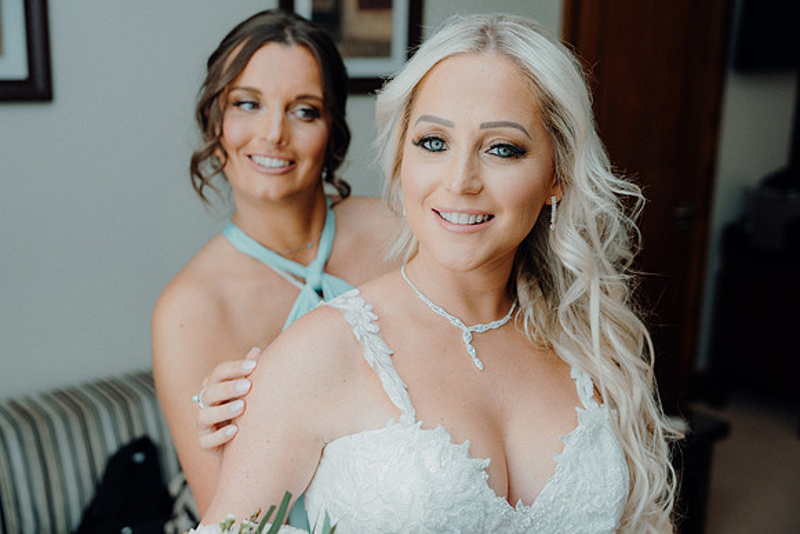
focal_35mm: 43
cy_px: 267
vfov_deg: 31.2
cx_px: 400
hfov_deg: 45.4
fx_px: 956
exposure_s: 1/160
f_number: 3.5
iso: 200
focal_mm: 43
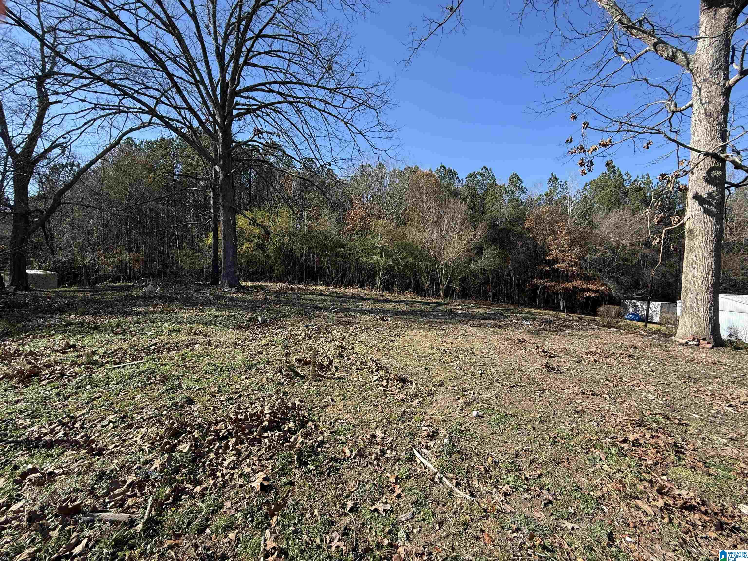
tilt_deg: -2.1
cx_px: 374
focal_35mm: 14
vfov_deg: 85.7
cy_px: 280
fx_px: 303
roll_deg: -1.3
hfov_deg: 102.1
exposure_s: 1/651
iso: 50
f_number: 2.2
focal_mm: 2.22
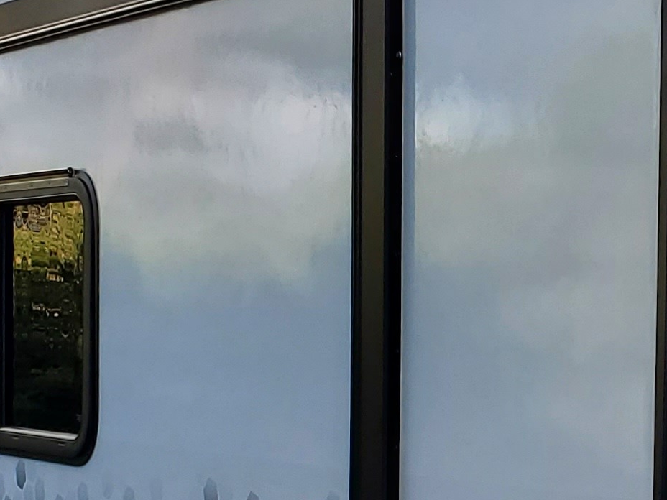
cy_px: 474
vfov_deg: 13.0
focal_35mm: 113
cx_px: 707
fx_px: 2177
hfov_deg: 16.9
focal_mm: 4.3
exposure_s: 1/417
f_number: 2.4
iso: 50
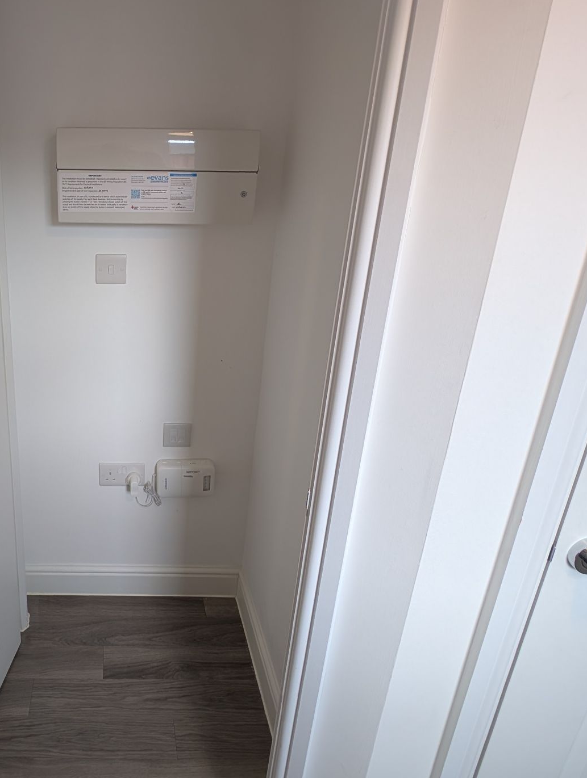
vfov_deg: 77.6
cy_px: 297
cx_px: 112
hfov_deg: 58.4
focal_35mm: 21
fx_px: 473
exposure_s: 1/49.7
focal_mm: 2.23
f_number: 1.95
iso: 41
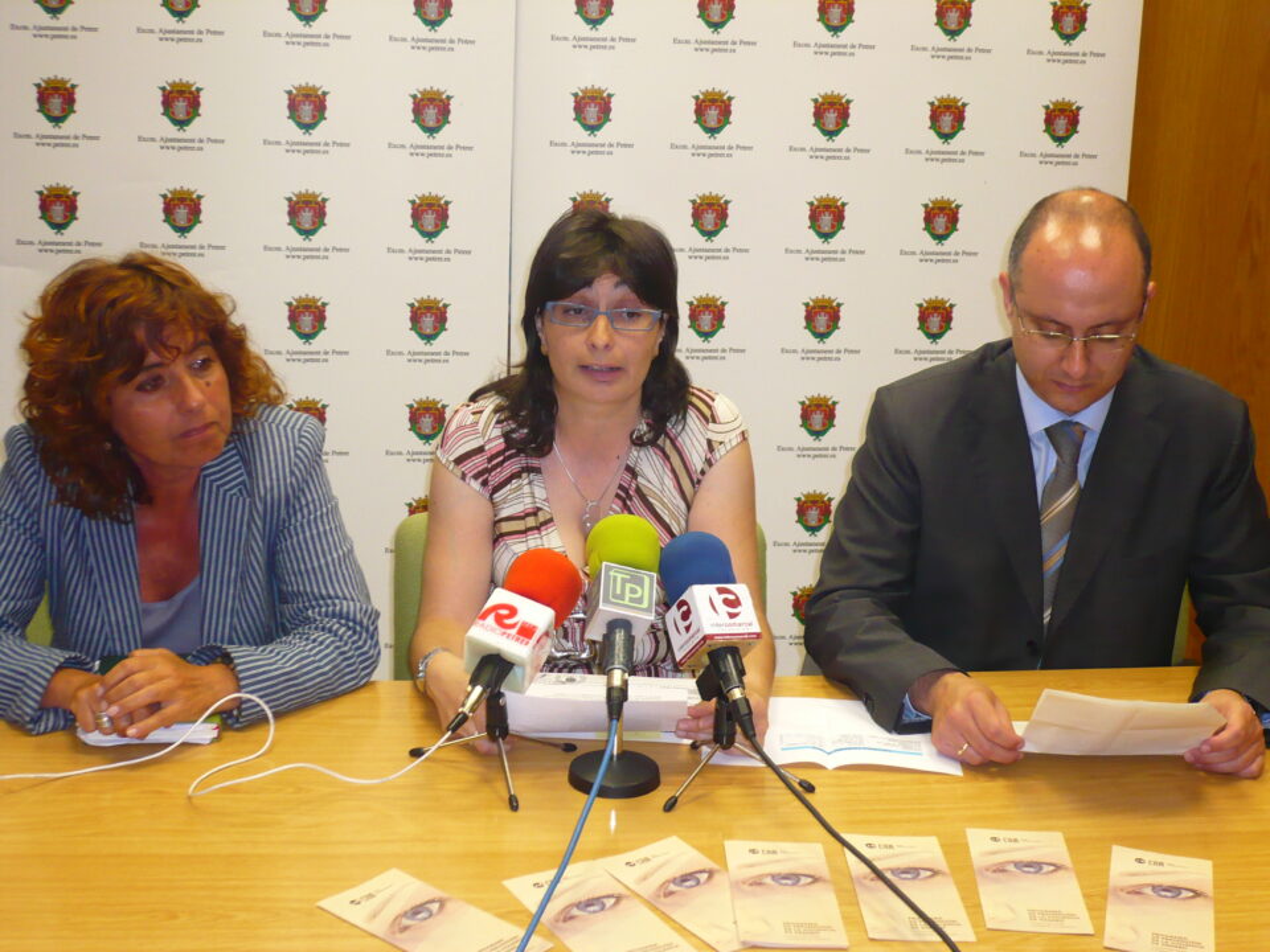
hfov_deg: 38.2
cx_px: 635
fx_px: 1834
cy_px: 476
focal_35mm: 50
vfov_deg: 29.1
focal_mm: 8.3
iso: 200
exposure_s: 1/30
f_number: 3.4
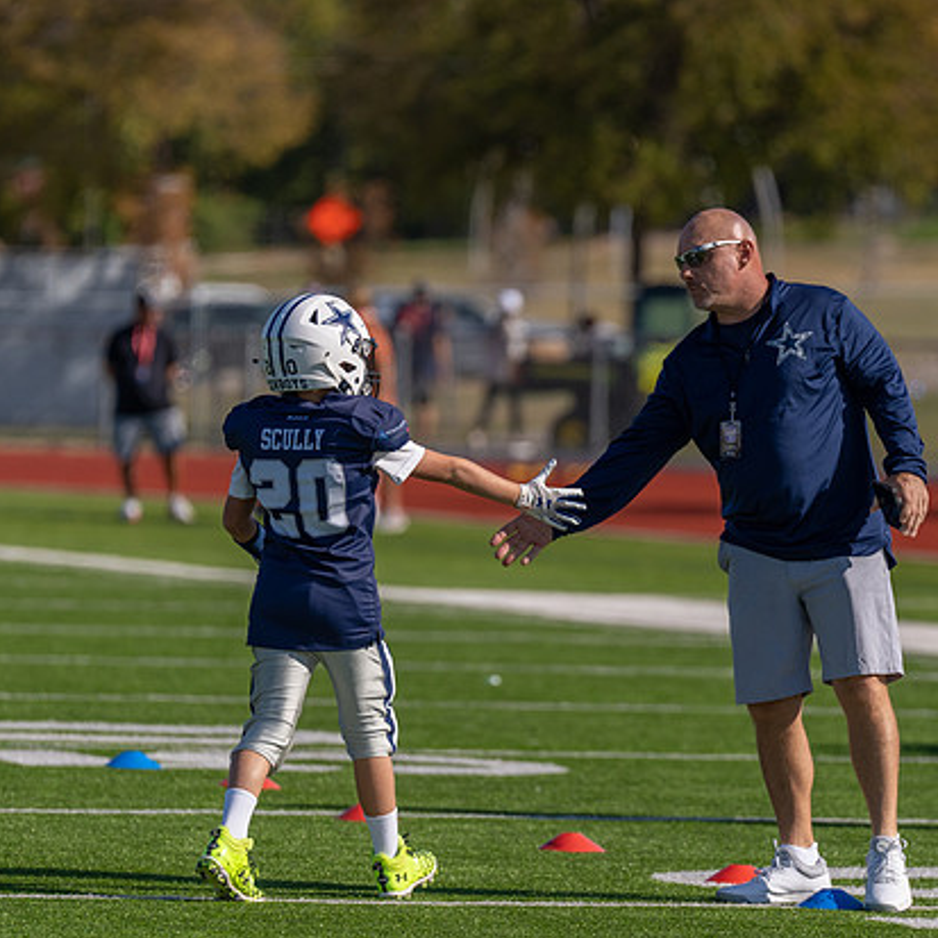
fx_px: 10945
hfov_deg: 4.9
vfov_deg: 4.9
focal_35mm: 357
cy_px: 601
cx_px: 592
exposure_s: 1/3200
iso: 160
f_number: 3.2
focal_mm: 200
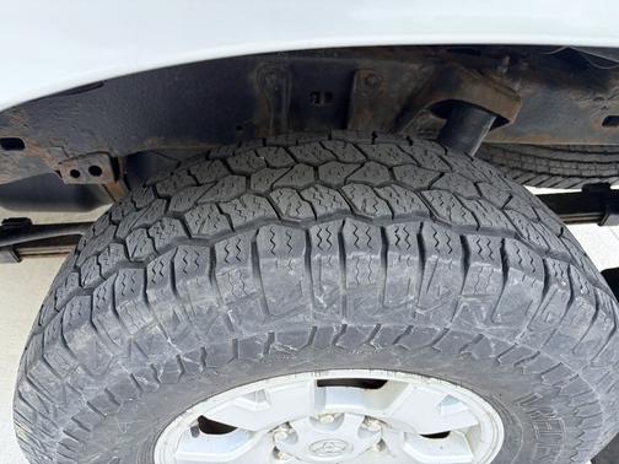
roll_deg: -12.7
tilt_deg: -41.2
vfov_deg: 53.1
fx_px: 465
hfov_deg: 67.3
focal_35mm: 26
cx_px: 310
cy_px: 232
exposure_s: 1/60.2
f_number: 1.6
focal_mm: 5.96
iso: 200
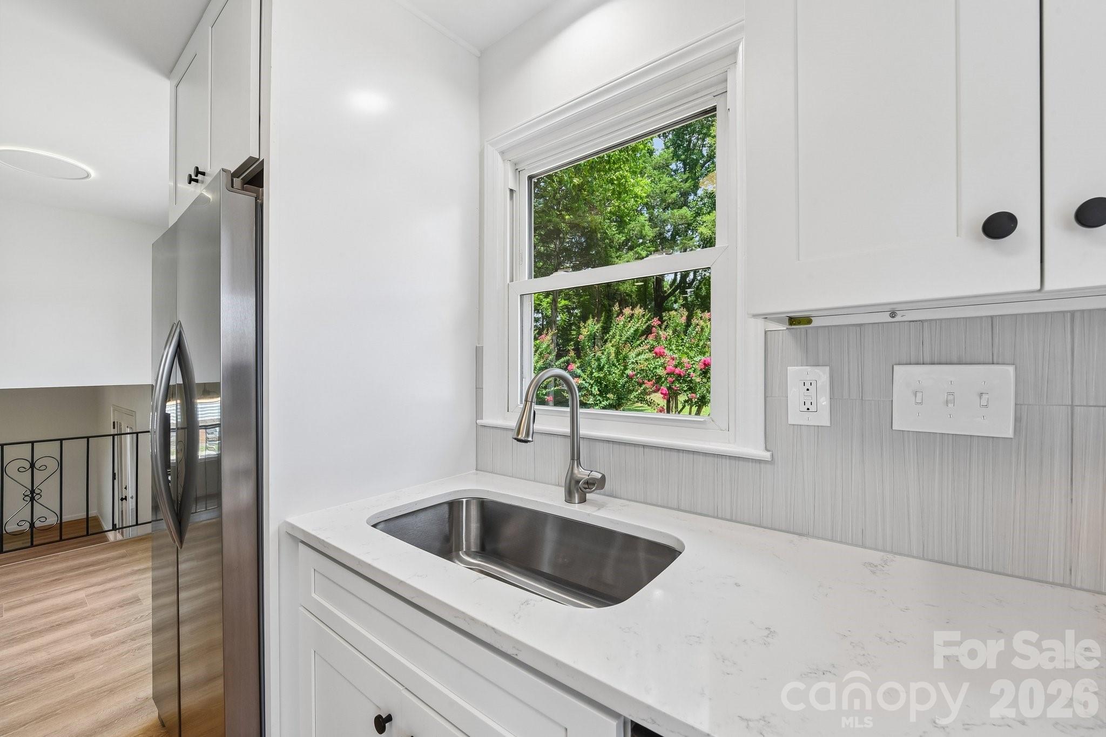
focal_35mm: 14
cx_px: 553
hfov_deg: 104.3
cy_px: 368
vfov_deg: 81.2
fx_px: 430
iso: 200
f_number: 11
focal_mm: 14
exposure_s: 1/30
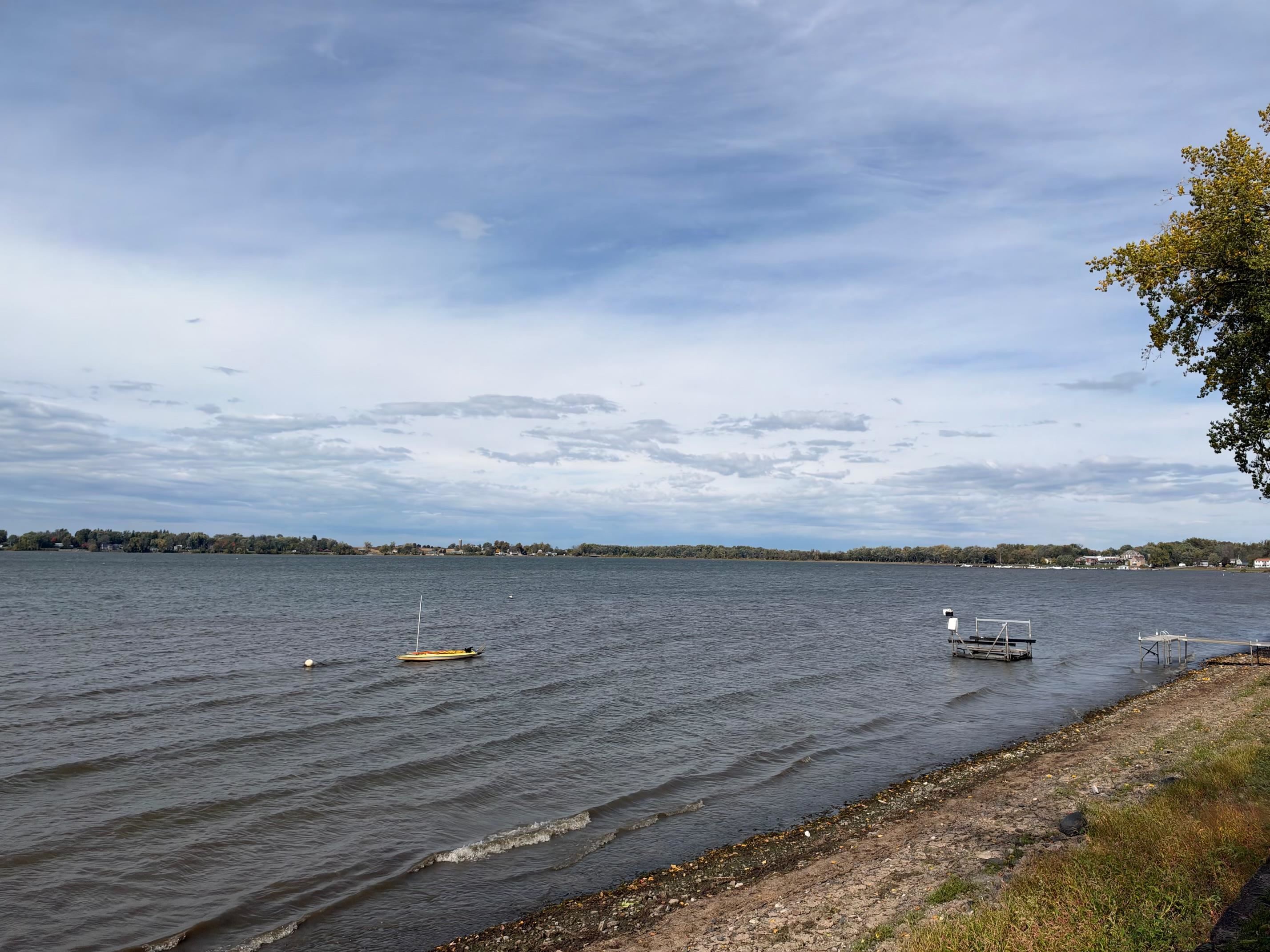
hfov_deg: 71.6
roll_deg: -0.9
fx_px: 881
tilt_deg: +5.9
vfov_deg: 56.8
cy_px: 476
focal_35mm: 24
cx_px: 635
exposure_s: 1/8772
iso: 64
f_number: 1.8
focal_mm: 6.93
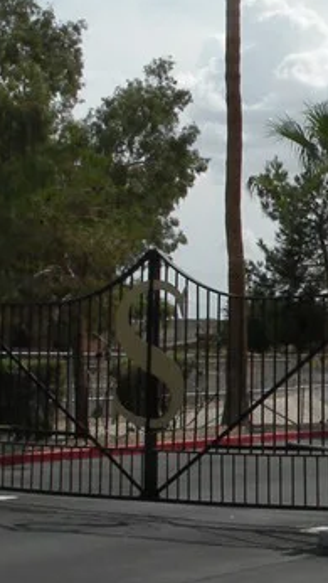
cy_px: 253
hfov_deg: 12.2
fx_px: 1343
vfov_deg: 24.4
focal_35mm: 87
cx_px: 666
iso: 64
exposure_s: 1/366
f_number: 7.1
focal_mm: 4.7
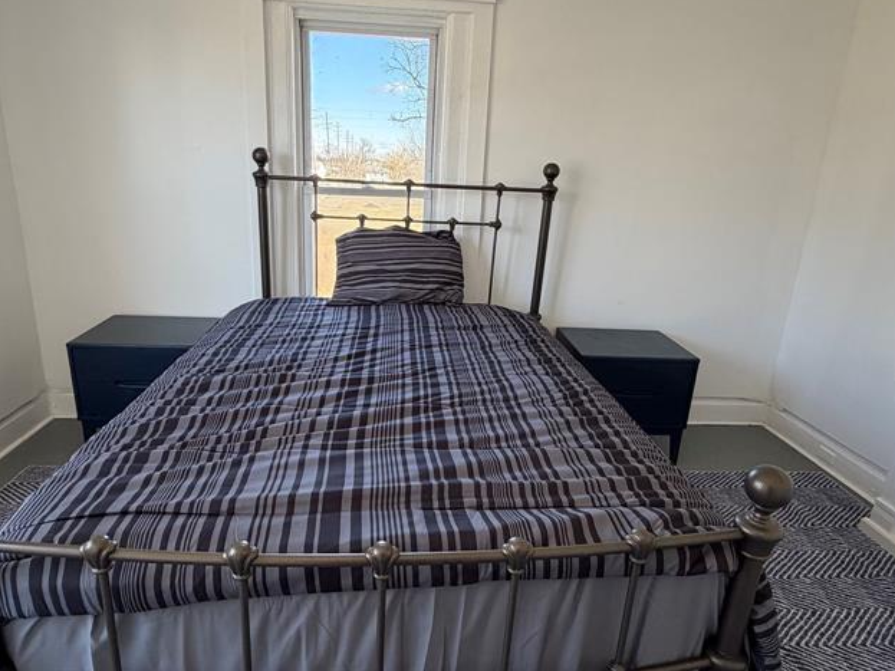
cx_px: 434
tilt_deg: -17.2
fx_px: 595
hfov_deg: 73.9
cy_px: 351
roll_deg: -2.6
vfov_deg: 58.8
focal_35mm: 23
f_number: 2.2
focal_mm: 2.22
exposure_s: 1/121
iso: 160
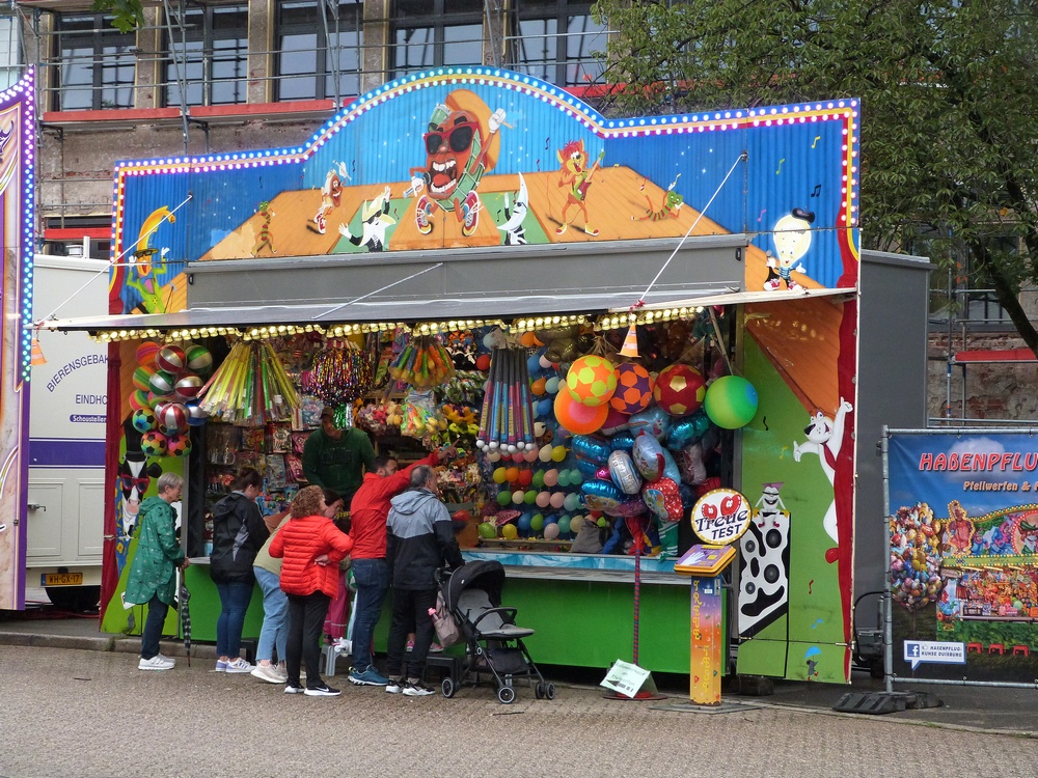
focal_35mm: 95
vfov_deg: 15.6
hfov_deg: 20.7
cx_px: 519
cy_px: 389
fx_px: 2849
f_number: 3.4
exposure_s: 1/250
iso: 400
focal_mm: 17.2
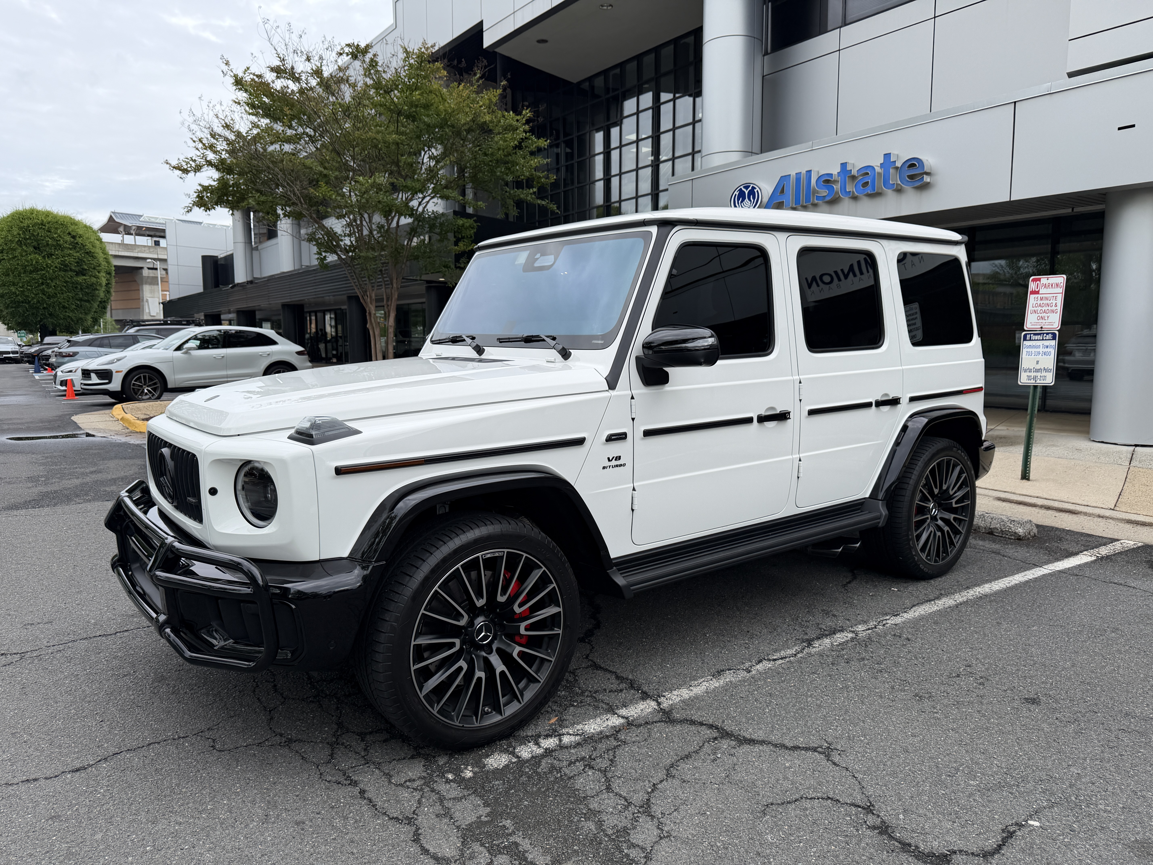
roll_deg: +0.3
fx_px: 799
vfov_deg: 56.8
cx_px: 576
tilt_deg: -7.3
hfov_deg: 71.6
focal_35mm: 24
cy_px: 432
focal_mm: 6.76
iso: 80
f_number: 1.78
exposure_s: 1/1949
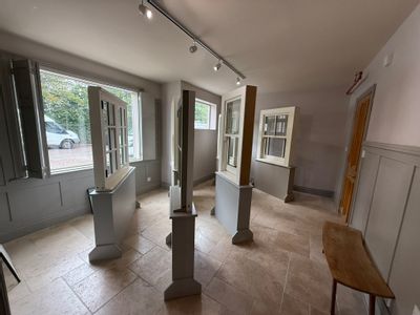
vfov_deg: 85.7
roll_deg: -1.8
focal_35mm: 14
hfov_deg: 102.1
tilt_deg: -8.0
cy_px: 158
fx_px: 170
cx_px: 210
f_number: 2.2
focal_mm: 2.22
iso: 320
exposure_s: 1/100
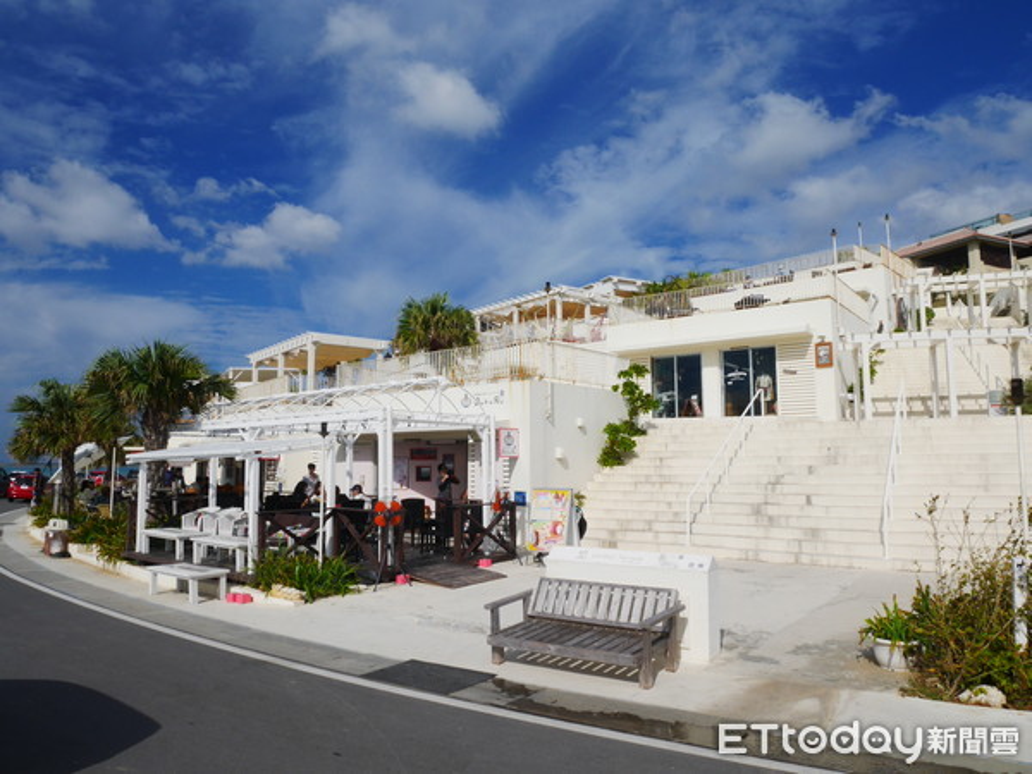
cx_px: 516
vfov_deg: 56.8
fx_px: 716
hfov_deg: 71.6
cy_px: 387
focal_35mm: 24
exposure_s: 1/500
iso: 200
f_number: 16
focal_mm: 12
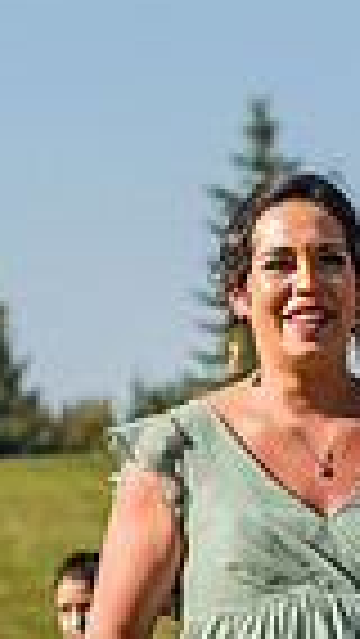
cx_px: 486
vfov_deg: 6.3
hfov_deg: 3.5
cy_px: 765
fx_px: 5797
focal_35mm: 342
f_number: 5
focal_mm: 103
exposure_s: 1/1000
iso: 250
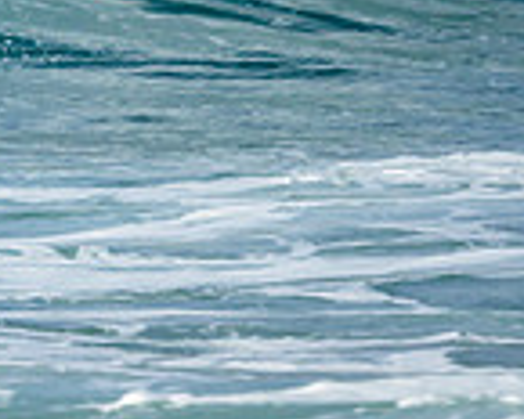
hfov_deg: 0.5
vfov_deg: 0.4
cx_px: -305
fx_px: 63910
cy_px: -336
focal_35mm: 4121
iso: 220
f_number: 6.3
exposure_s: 1/2500
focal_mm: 800
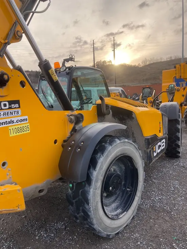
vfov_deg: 63.4
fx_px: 202
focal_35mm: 28
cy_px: 124
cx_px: 94
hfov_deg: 49.8
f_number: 1.8
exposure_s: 1/296
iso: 20
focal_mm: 3.99
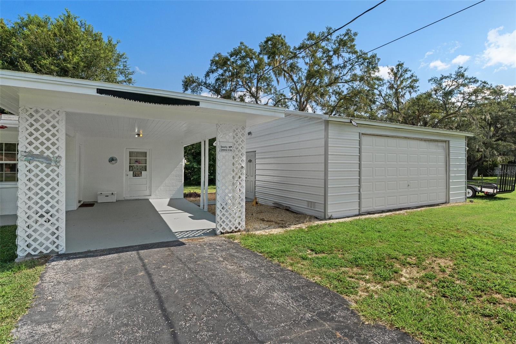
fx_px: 258
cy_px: 172
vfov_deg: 67.4
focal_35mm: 18
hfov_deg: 90.0
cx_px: 258
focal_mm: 12
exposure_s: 1/800
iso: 320
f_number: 6.3
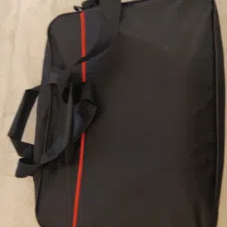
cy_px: 126
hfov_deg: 44.6
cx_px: 86
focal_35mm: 37
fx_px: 275
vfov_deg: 44.9
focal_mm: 5.25
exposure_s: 1/25
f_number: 1.75
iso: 940
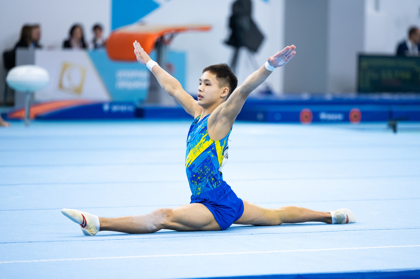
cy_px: 119
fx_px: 2764
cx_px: 233
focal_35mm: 237
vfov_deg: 5.8
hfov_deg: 8.7
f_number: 2.8
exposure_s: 1/1250
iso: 2000
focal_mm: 200
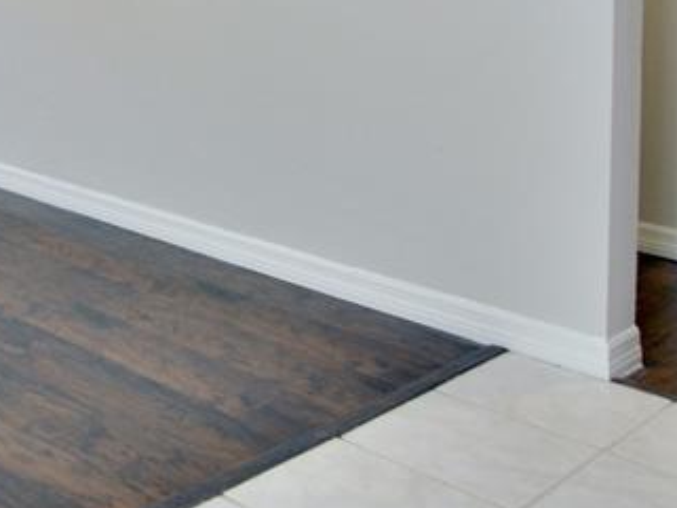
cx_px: -63
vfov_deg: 26.2
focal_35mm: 51
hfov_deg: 33.2
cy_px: -72
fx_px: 989
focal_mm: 11
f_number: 4.5
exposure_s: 1/80
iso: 320
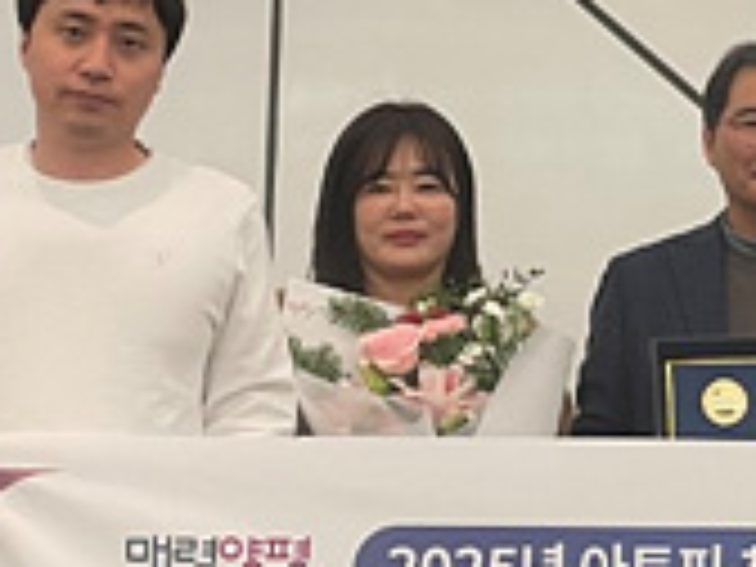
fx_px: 2162
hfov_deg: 19.3
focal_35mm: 99
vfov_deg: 14.9
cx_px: 729
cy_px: 194
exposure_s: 1/60
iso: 100
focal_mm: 4.2
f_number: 1.6
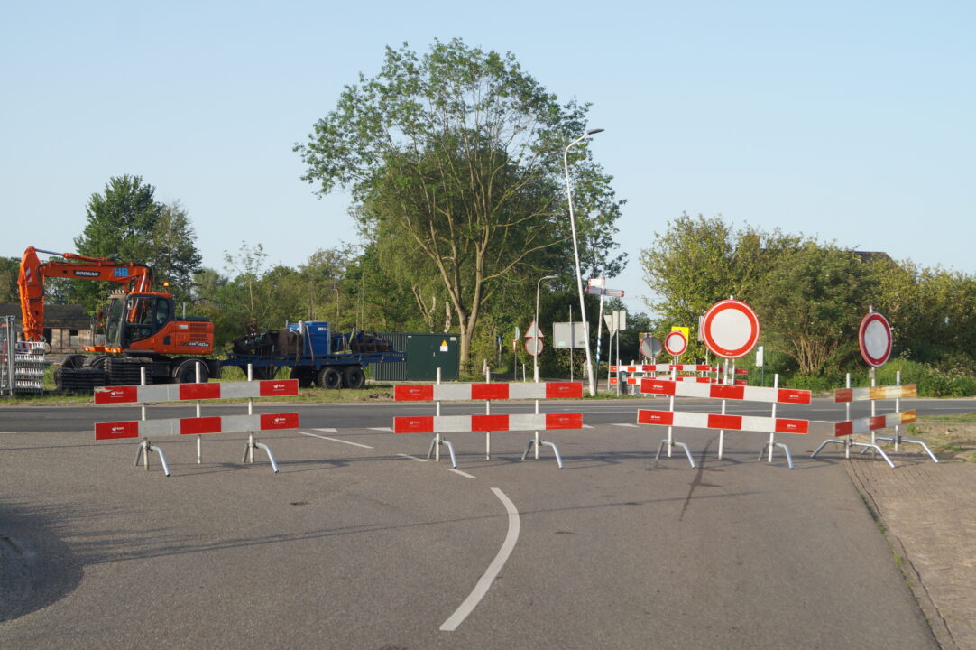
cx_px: 488
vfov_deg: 25.7
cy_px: 325
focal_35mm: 52
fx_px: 1422
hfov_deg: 37.9
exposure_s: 1/400
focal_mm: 35
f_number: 5.6
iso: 200
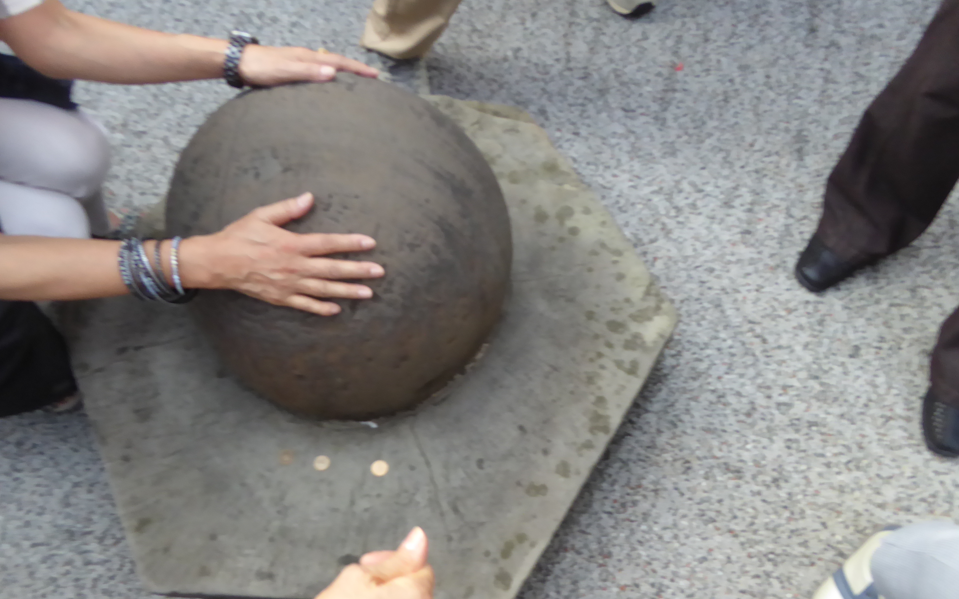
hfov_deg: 68.4
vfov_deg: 45.8
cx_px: 474
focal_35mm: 27
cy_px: 360
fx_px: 706
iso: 320
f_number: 3.3
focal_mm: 4.3
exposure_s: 1/250
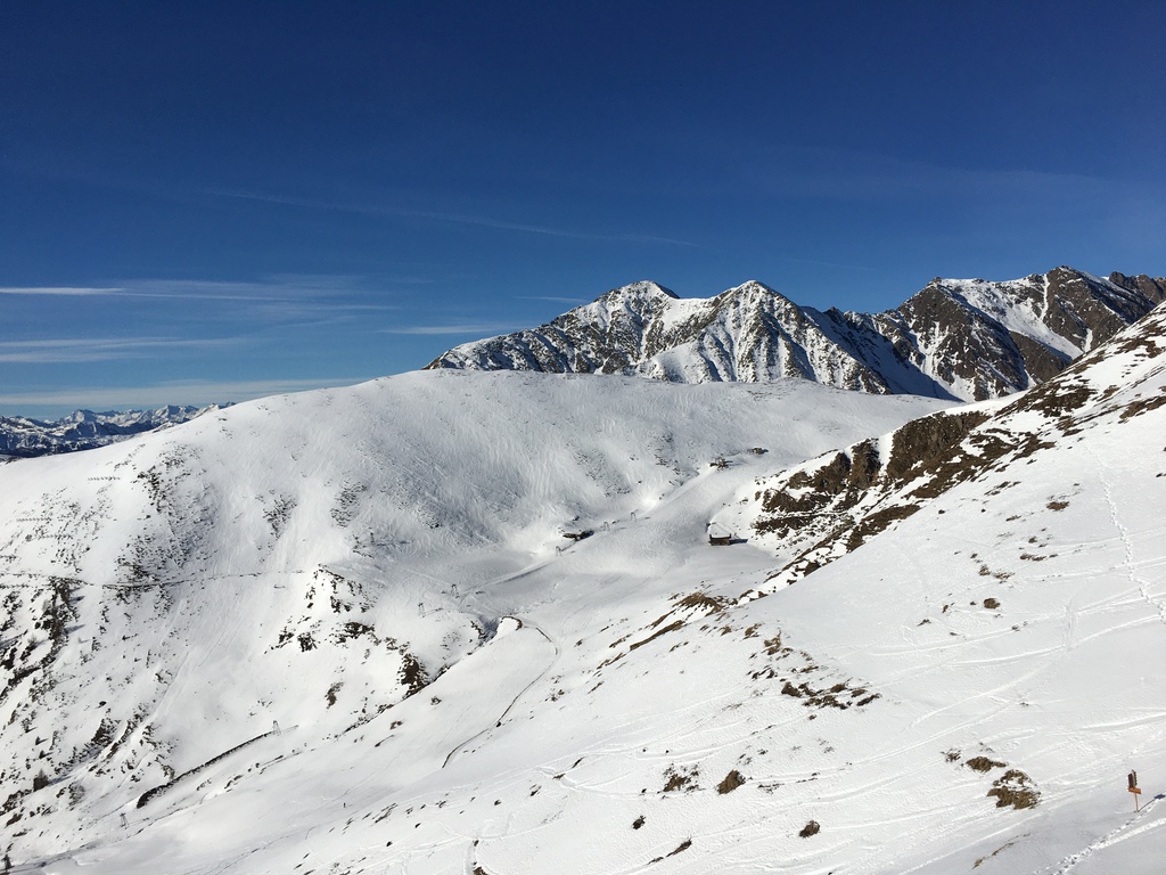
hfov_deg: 61.7
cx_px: 583
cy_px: 438
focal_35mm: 29
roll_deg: +0.5
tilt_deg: -0.2
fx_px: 977
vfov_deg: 48.2
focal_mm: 4.15
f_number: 2.2
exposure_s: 1/5128
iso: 25
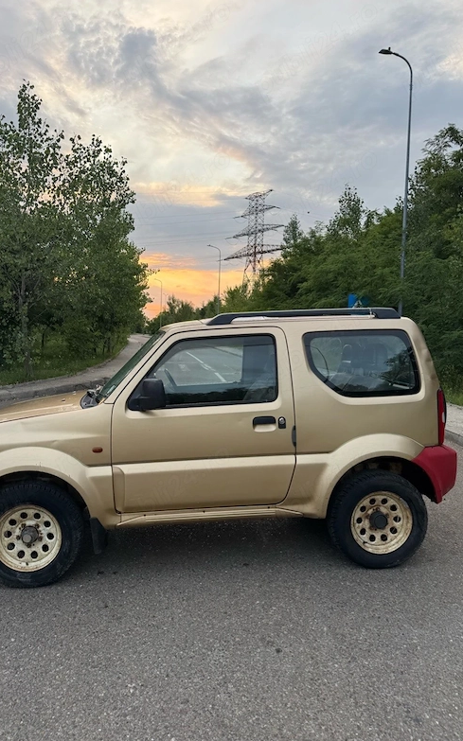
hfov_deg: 47.5
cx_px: 206
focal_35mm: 26
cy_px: 367
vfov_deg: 70.4
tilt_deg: -1.0
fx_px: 525
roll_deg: -2.2
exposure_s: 1/172
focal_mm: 6.76
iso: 80
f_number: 1.78
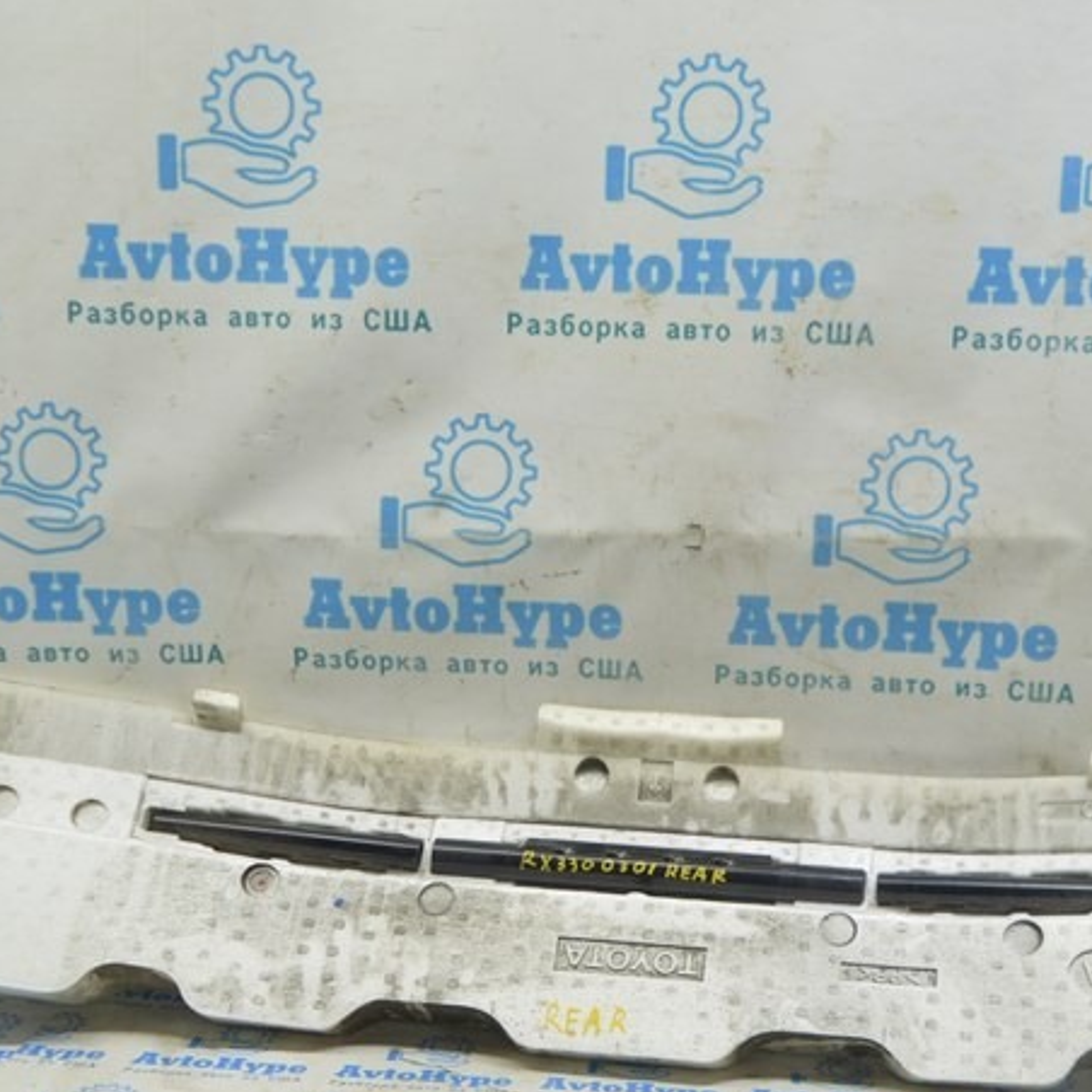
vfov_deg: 32.6
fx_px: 1856
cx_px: 635
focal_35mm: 52
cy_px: 695
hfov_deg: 32.7
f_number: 3.5
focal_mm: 18
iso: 400
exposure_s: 1/50
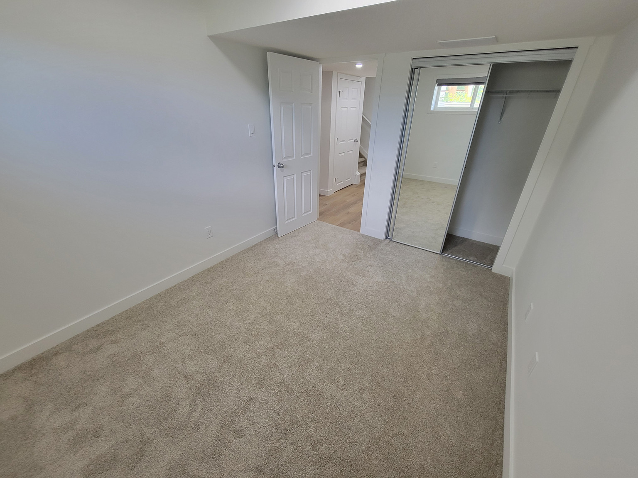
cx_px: 319
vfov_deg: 89.9
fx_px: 240
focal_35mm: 13
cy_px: 239
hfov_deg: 106.2
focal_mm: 2.2
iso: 200
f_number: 2.2
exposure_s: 1/60
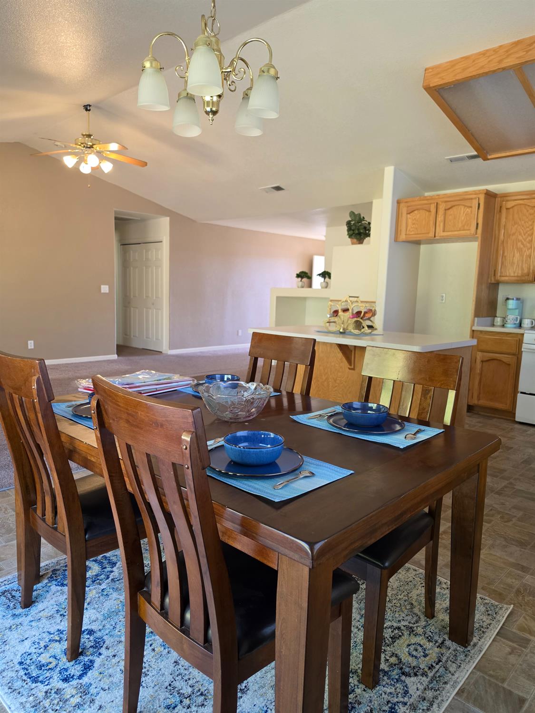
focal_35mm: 23
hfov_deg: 58.9
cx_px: 268
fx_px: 474
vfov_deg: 73.9
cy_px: 356
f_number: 1.4
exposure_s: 1/120
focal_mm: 6.5
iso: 250
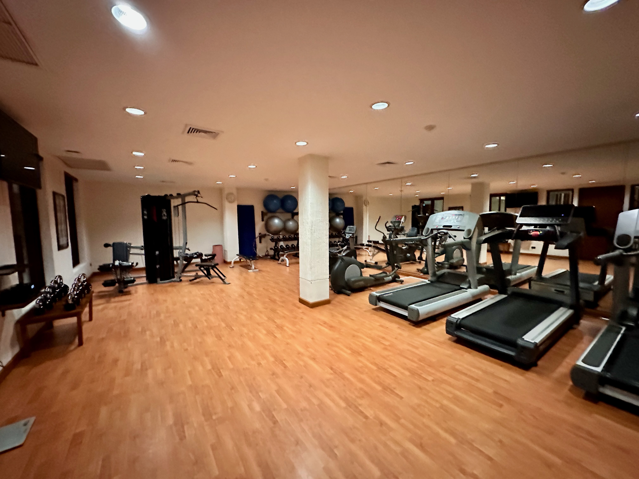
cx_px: 320
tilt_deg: +0.3
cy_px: 240
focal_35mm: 14
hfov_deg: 102.1
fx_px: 258
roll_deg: +0.8
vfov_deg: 85.7
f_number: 2.2
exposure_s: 1/34
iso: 1000
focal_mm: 2.22
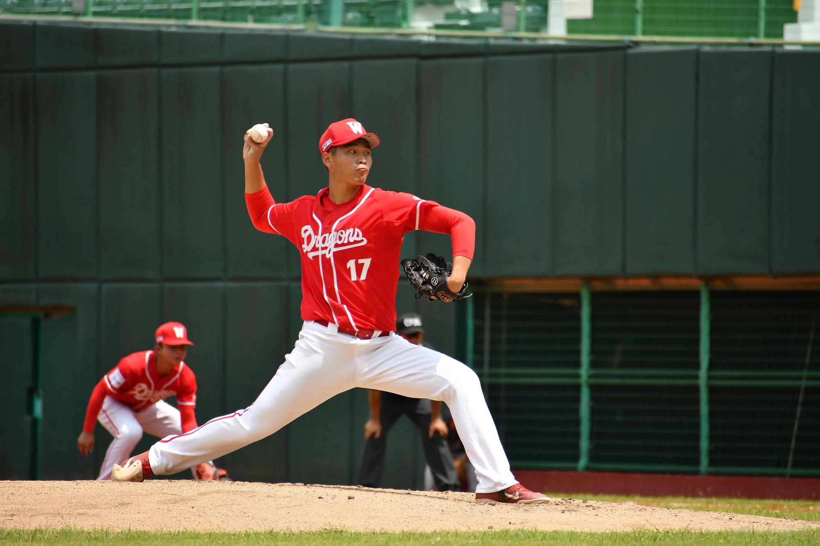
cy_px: 273
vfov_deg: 3.5
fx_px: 8882
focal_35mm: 390
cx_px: 410
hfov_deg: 5.3
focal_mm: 260
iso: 400
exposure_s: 1/1600
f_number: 6.3
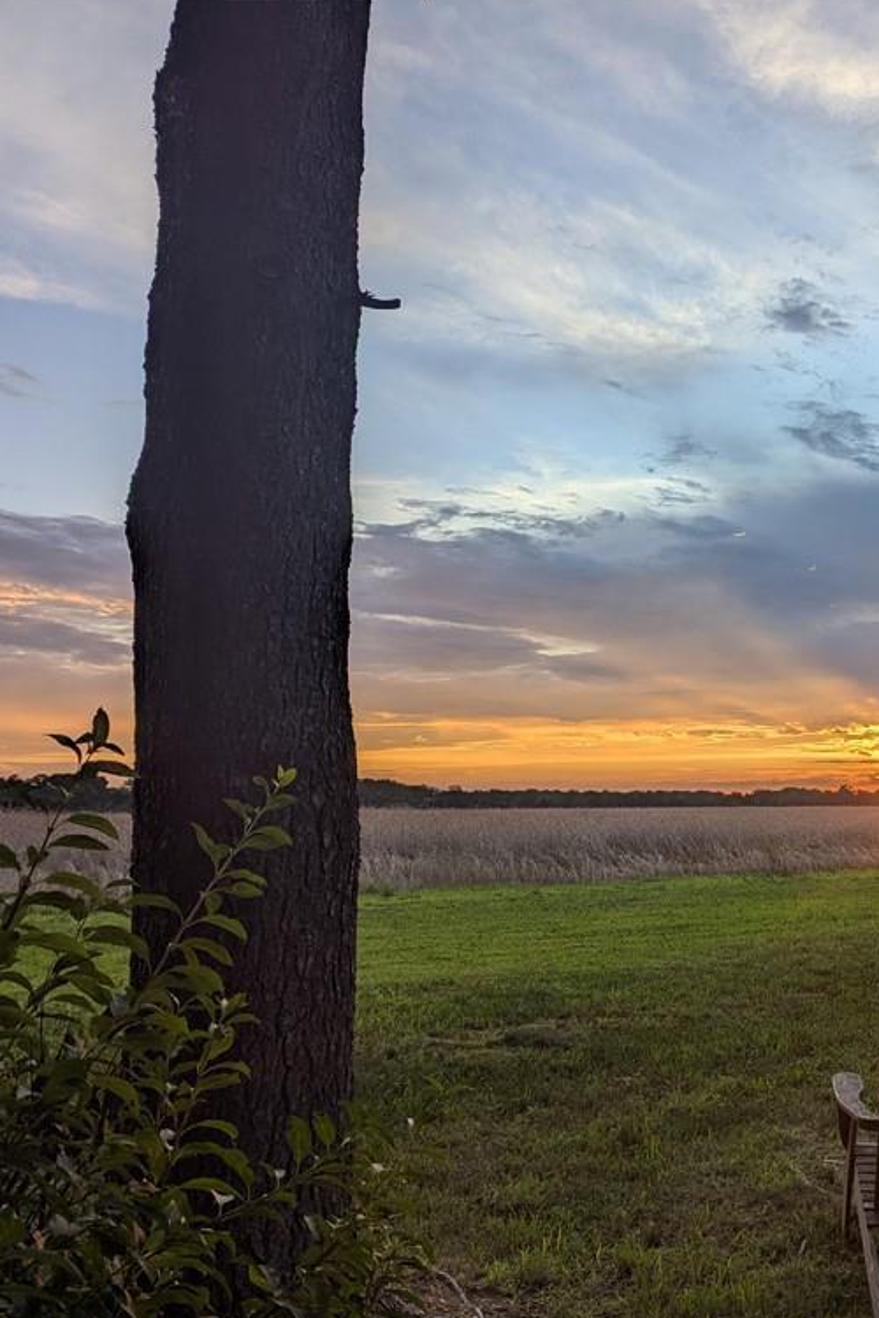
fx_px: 1245
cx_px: 855
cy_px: 666
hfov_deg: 35.6
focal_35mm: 34
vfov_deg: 55.8
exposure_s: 1/690
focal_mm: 6.81
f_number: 1.85
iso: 46
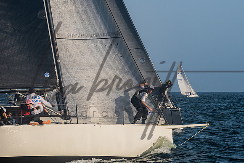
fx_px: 1167
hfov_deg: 11.9
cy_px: 66
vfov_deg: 8.0
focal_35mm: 172
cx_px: 145
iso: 400
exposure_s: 1/1250
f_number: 8
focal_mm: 145
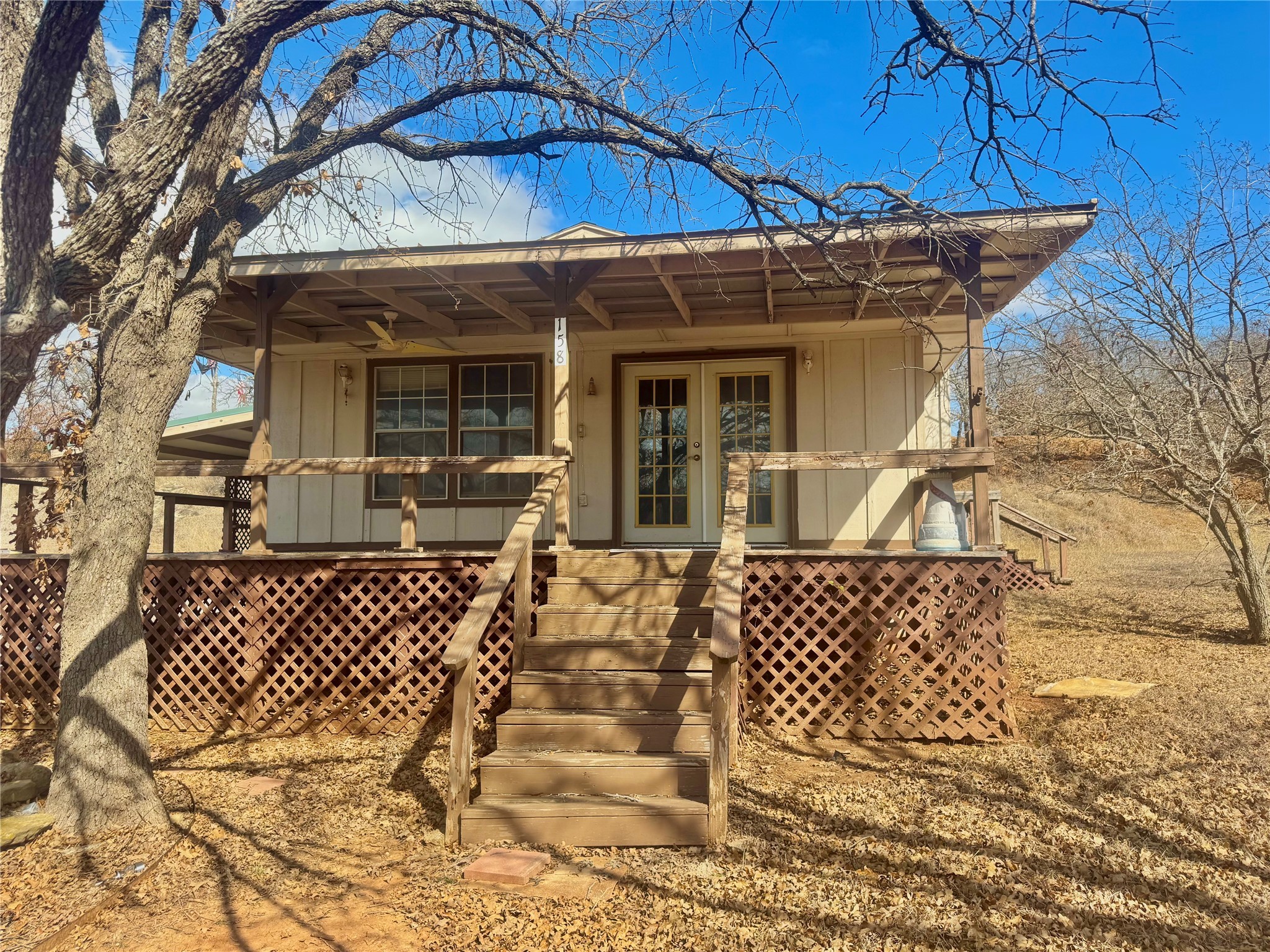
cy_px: 476
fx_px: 881
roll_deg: -0.8
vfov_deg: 56.8
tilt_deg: +4.7
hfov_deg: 71.6
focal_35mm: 24
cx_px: 635
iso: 80
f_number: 1.78
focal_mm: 6.76
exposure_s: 1/2604
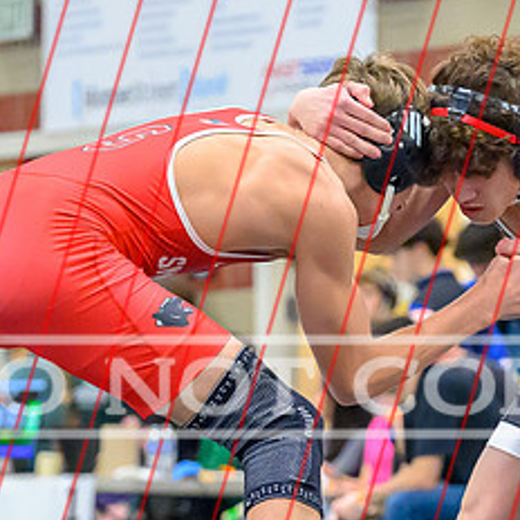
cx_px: 388
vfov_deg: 5.5
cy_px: 491
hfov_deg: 5.5
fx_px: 5371
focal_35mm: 316
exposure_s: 1/640
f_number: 2.8
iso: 8000
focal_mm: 84
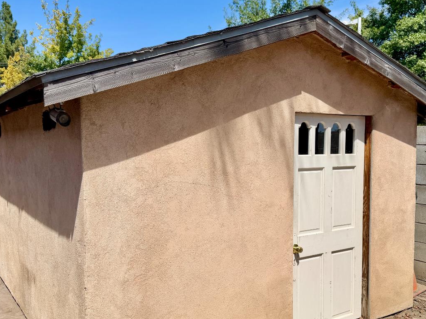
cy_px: 183
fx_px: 431
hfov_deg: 52.6
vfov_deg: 40.6
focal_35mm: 35
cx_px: 213
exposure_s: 1/6711
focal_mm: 6.76
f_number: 1.78
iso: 80
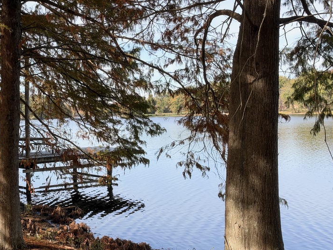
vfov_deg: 29.6
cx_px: 58
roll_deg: +2.6
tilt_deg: -2.7
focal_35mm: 49
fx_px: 471
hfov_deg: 37.3
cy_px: 151
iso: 80
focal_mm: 6.93
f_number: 1.8
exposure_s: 1/1456
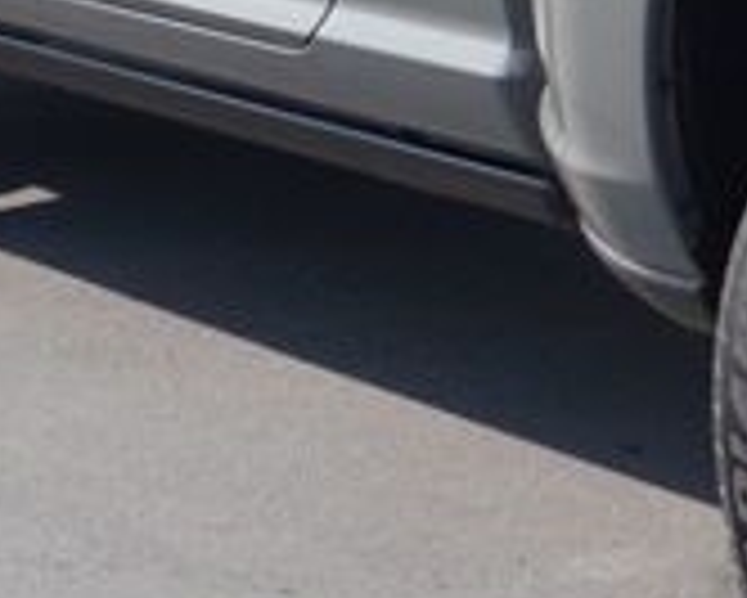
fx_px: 4225
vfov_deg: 8.0
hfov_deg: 9.7
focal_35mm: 191
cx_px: 1260
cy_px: -103
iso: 100
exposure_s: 1/200
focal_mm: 22
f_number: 7.1
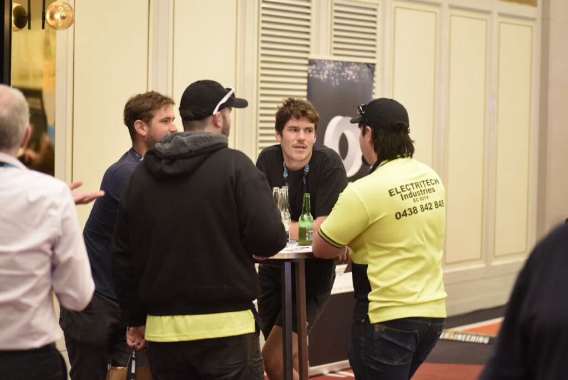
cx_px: 284
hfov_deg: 20.4
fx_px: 1579
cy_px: 190
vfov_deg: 13.7
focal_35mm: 100
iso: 2800
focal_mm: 100
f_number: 2.8
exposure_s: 1/125
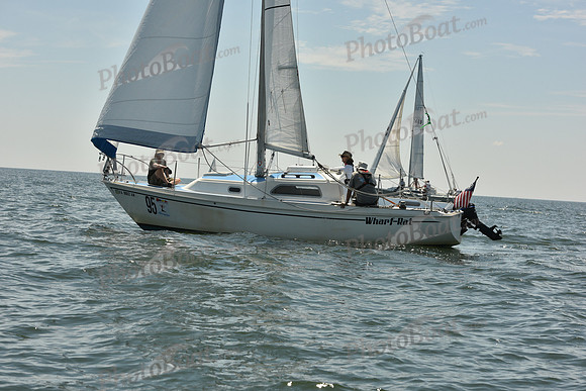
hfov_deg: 23.9
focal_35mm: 85
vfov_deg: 16.1
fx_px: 1384
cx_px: 293
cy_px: 196
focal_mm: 85
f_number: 9
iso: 320
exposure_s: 1/1600
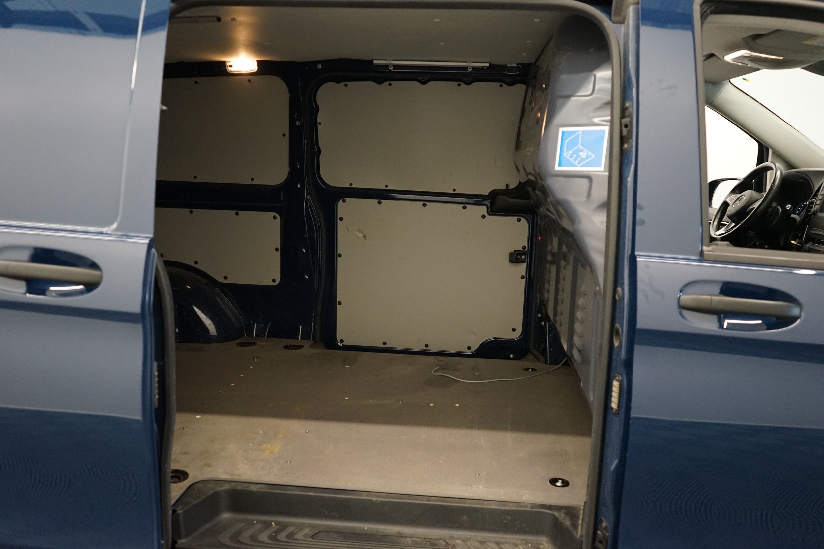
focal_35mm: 29
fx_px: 664
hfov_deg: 63.7
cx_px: 412
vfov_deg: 45.0
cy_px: 274
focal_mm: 29
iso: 4000
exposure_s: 1/160
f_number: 3.5
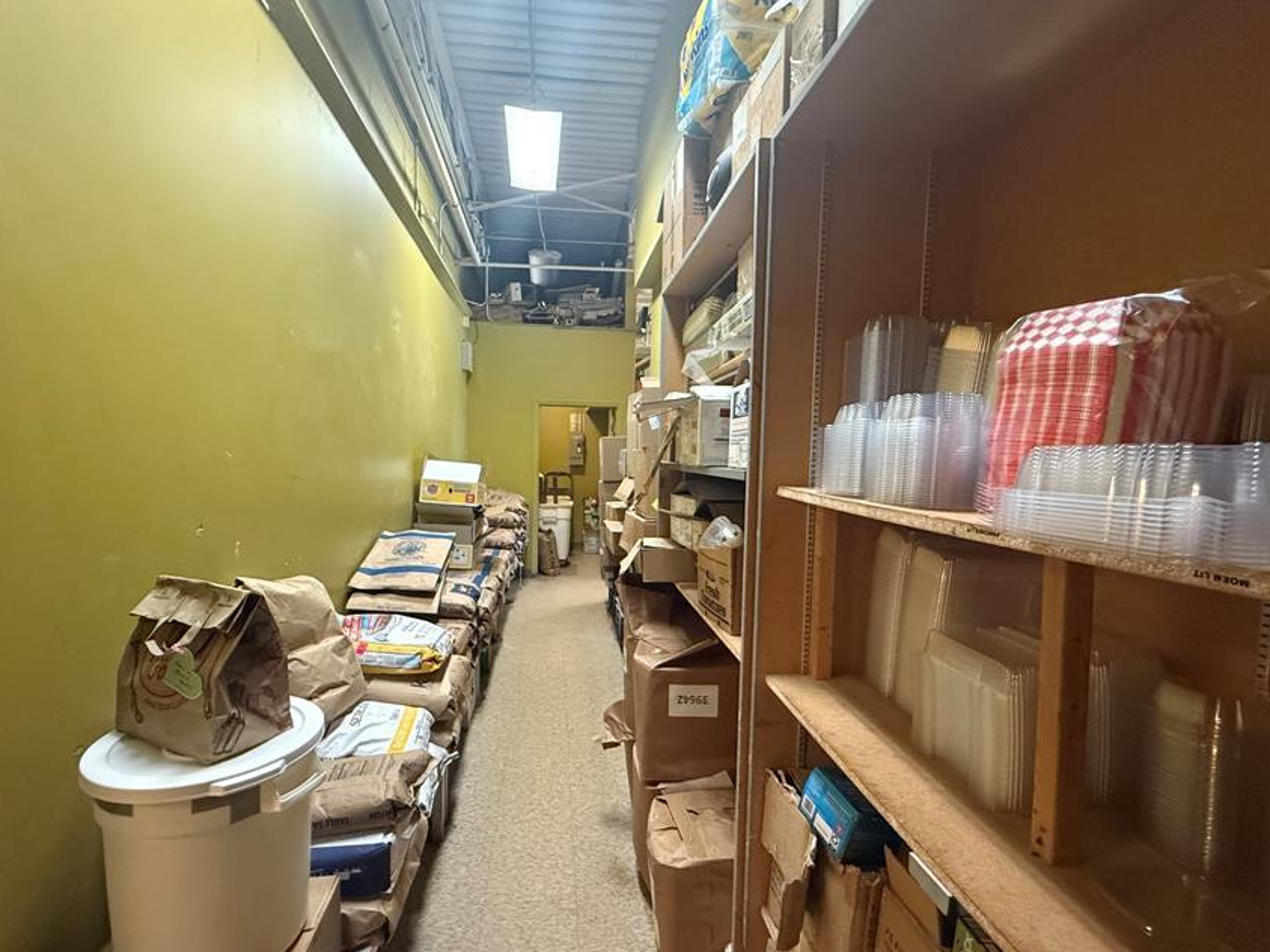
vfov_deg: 74.6
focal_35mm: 17
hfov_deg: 91.0
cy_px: 505
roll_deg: -1.5
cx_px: 621
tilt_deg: -4.6
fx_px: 624
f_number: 2.2
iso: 800
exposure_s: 1/60
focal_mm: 2.22
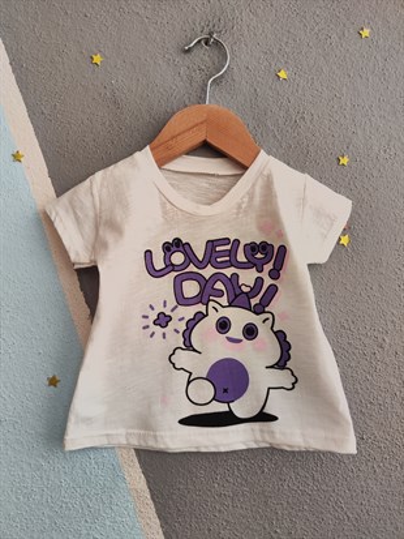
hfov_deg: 56.8
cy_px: 270
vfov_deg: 71.6
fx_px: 373
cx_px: 202
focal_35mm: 24
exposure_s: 1/100
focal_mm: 5.59
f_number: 1.88
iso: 190
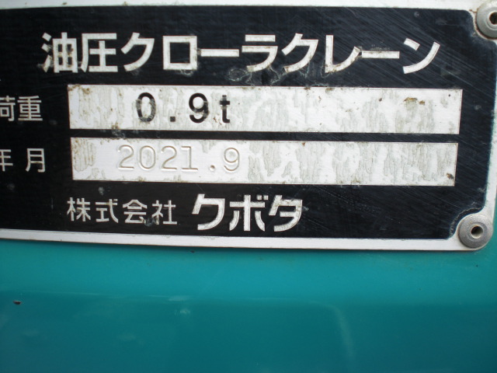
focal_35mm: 38
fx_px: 546
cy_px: 186
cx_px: 248
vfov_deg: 37.7
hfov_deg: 49.0
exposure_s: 1/200
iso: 64
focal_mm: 6.3
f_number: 3.1
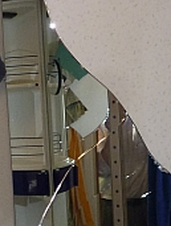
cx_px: 76
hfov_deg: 15.1
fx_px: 643
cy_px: 152
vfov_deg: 19.9
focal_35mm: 98
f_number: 3.3
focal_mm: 4.3
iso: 160
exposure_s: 1/60
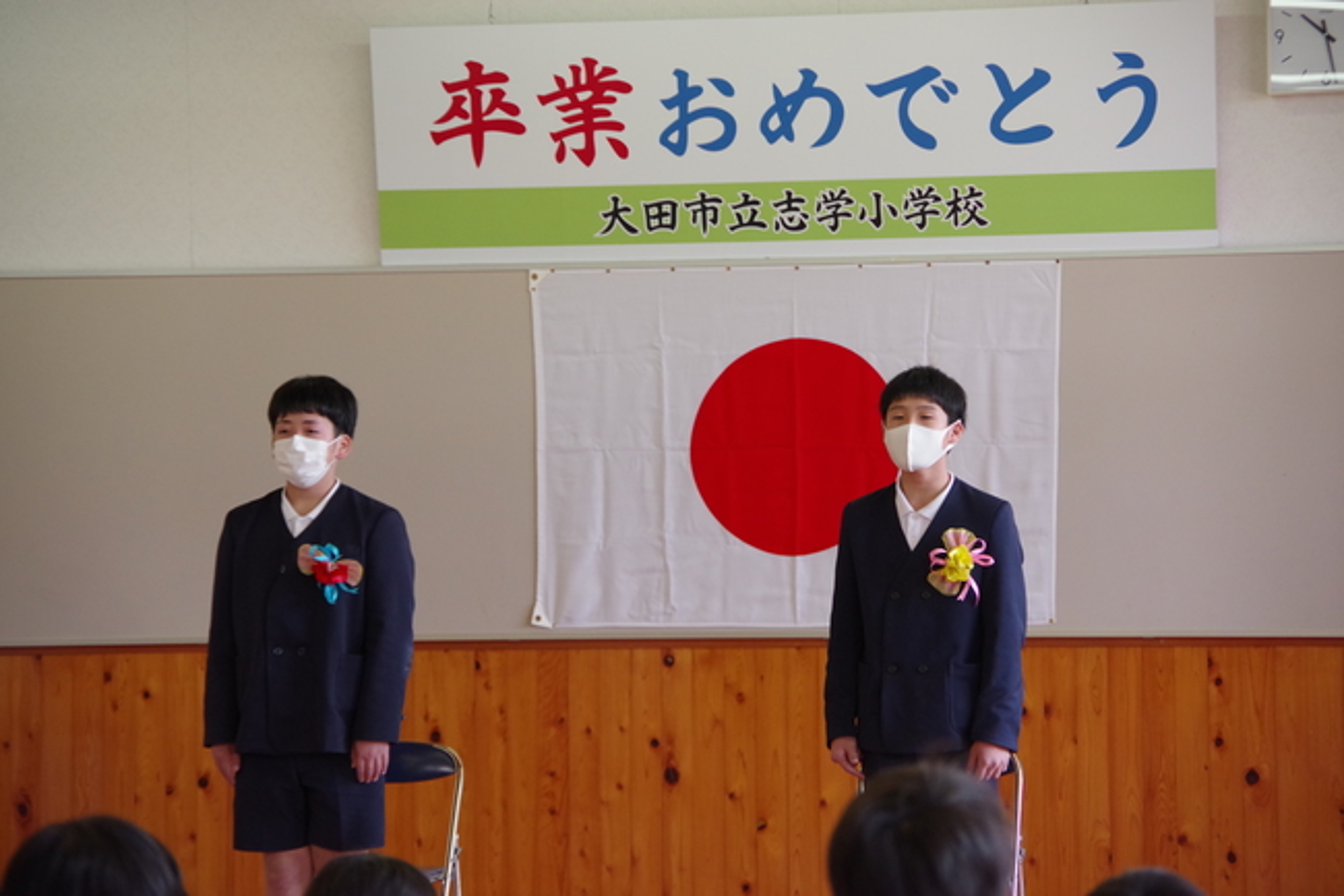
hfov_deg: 12.0
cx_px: 672
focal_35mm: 172
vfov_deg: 8.0
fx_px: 6419
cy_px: 448
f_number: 5.6
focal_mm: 115
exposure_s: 1/400
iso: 1600
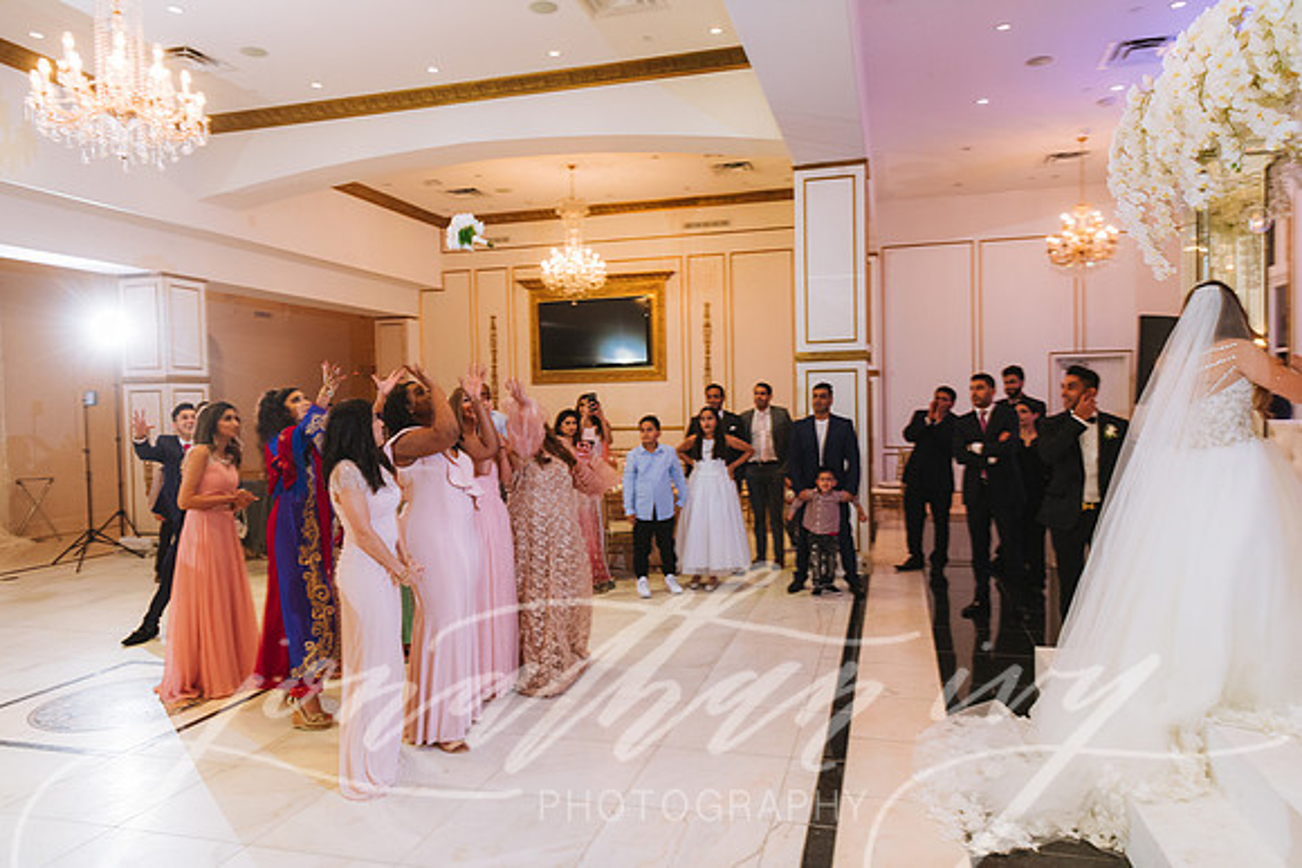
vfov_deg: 53.2
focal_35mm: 24
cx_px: 651
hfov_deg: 73.7
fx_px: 868
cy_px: 434
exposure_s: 1/125
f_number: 4
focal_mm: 24
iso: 1600
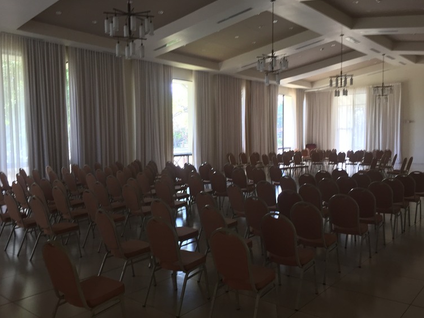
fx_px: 380
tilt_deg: -4.0
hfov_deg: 58.3
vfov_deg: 45.4
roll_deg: -0.6
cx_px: 207
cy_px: 166
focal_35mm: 31
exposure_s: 1/30
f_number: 2.2
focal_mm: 4.15
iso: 160
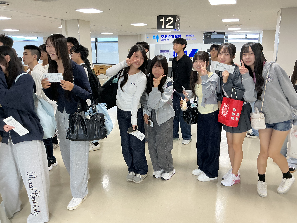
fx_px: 240
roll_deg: +1.0
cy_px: 112
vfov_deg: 49.7
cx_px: 148
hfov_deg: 63.4
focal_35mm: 28
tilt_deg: -13.8
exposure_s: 1/60
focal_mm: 3
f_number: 1.8
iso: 50
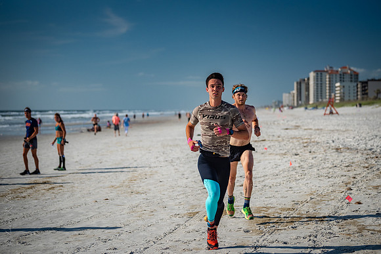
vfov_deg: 16.7
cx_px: 208
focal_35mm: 82
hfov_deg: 24.8
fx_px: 868
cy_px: 115
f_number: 2.8
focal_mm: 75
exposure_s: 1/4000
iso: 320
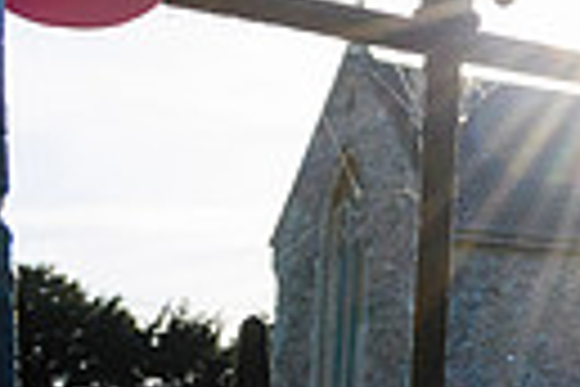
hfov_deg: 14.2
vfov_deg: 11.9
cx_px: 1245
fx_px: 1853
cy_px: 232
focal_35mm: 115
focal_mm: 17
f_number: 7.1
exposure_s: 1/800
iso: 400
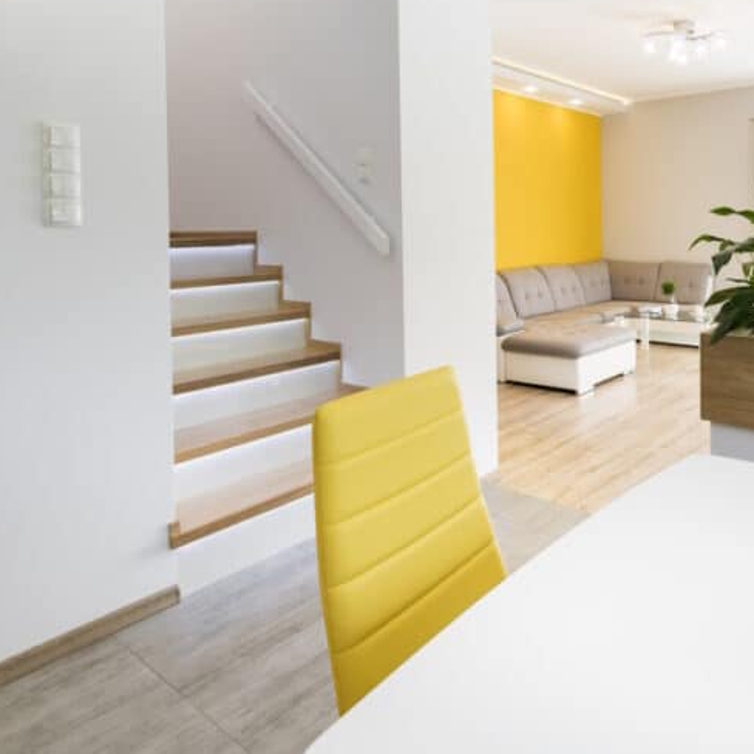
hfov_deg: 59.7
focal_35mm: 25
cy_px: 235
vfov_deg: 61.0
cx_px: 562
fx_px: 616
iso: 64
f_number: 11
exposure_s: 1/4
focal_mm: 14
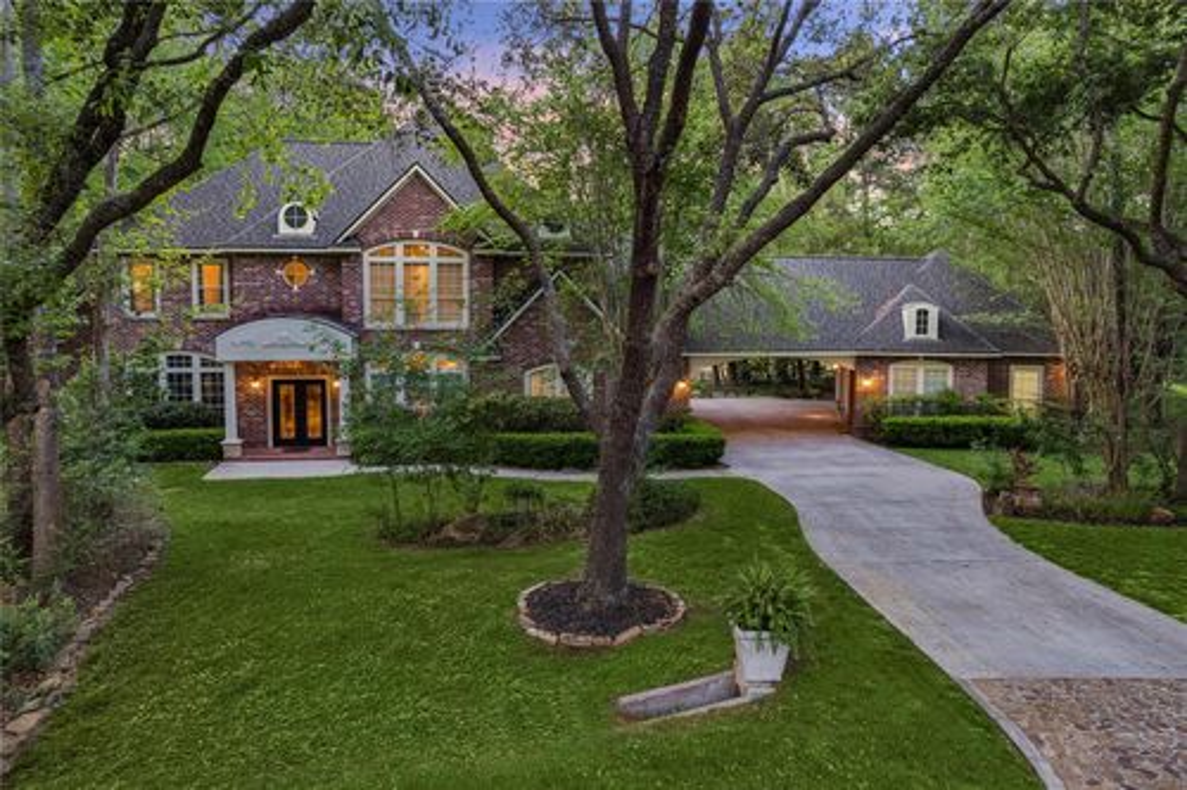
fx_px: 725
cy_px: 395
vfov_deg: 57.2
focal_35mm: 22
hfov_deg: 78.6
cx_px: 594
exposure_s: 1/15
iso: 300
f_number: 2.8
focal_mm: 8.4
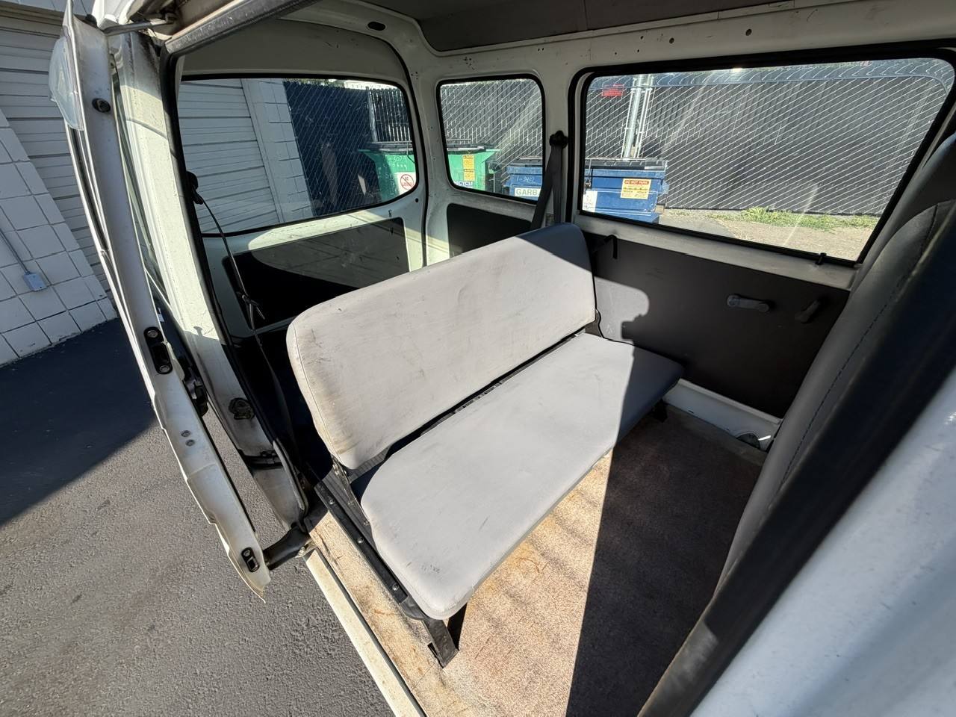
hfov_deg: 102.1
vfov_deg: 85.7
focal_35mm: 14
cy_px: 358
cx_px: 478
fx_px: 387
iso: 40
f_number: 2.2
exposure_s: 1/585
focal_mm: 2.22
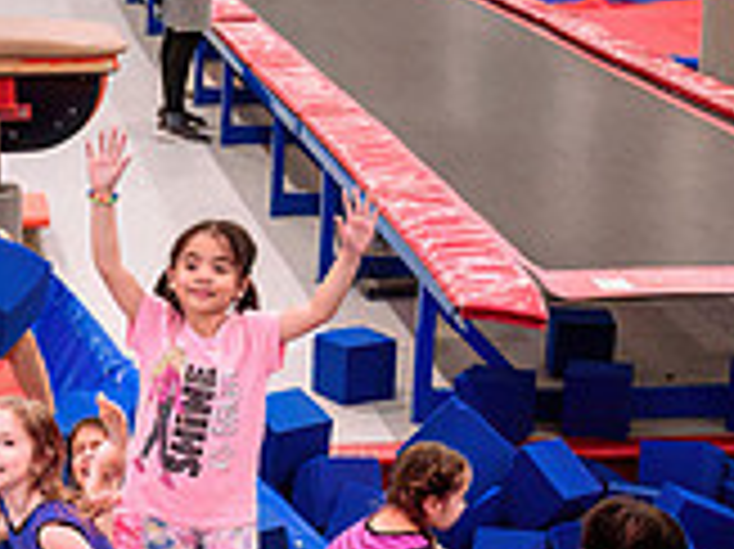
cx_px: 133
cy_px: 510
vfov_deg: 13.7
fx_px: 2267
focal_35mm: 107
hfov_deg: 18.2
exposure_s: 1/400
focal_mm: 27.5
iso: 1600
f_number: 2.8
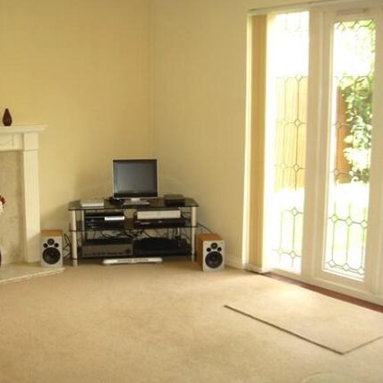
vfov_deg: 36.1
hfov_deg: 35.9
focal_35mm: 47
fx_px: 588
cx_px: 145
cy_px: 194
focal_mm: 8
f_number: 2.8
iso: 100
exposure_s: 1/60
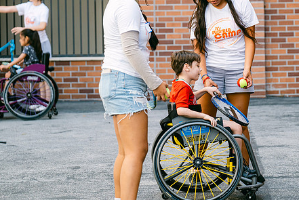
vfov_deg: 8.7
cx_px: 188
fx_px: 1322
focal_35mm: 159
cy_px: 88
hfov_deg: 12.9
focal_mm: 80.4
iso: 160
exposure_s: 1/210
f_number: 2.8
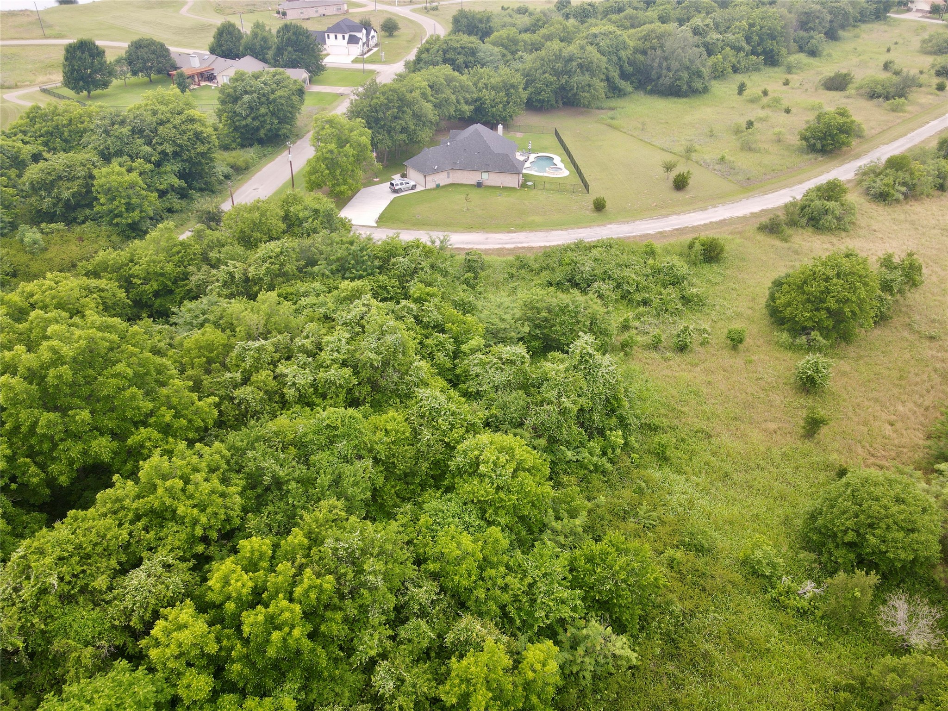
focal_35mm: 24
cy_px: 356
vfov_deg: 56.8
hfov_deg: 71.6
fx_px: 657
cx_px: 474
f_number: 2.8
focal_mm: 4.5
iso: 120
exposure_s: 1/15
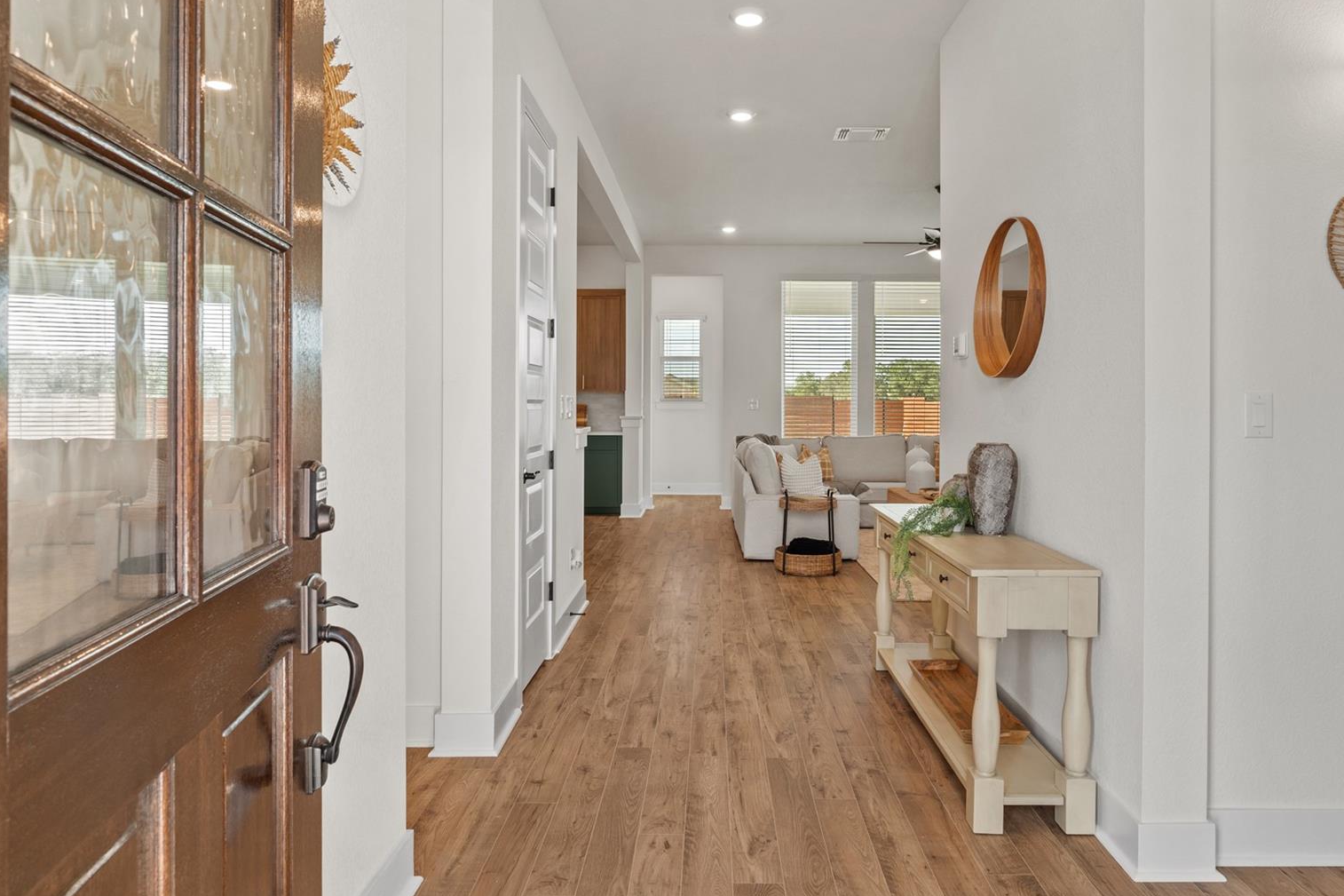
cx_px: 705
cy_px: 403
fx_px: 859
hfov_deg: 76.1
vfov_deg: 55.0
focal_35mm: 23
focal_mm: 17
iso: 320
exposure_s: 1/3
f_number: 10
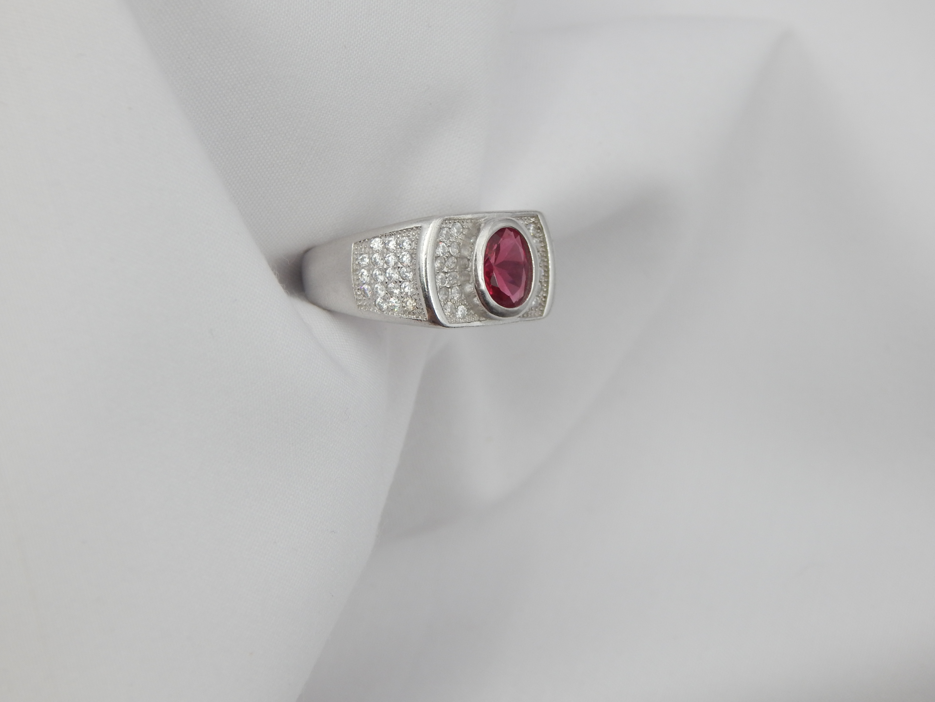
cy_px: 351
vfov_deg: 14.2
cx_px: 468
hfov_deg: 18.9
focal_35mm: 104
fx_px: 2809
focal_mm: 18.7
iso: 125
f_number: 4.5
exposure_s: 1/100
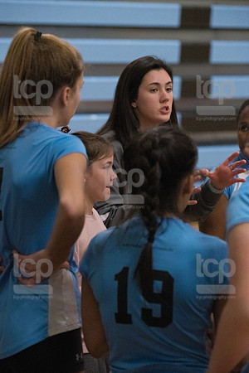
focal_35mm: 125
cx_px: 124
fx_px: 1297
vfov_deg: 16.4
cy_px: 186
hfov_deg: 11.0
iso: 8000
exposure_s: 1/800
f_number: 4.5
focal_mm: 125
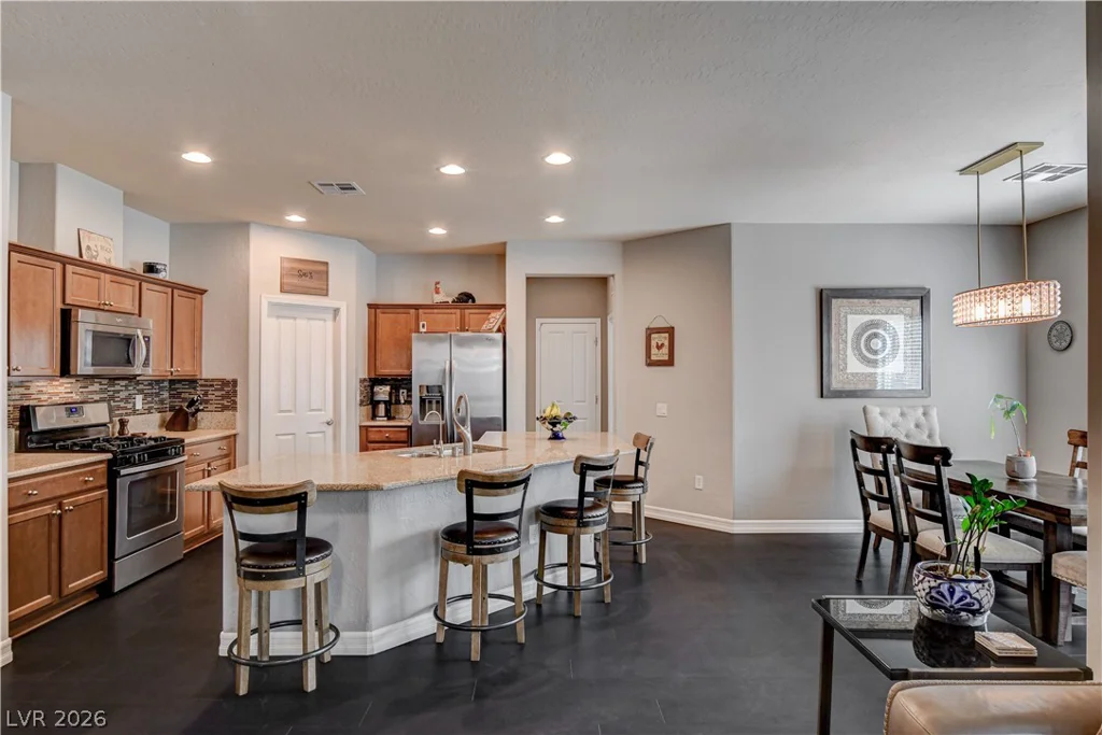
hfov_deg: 81.2
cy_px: 368
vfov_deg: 59.5
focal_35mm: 21
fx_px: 643
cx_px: 551
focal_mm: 14
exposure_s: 1/6
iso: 800
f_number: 8
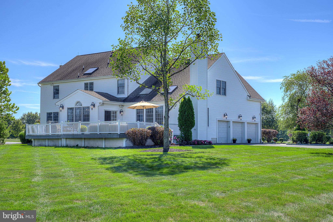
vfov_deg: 27.0
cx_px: 166
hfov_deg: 39.6
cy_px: 111
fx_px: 463
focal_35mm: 50
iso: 100
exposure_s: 1/160
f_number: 8
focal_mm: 50
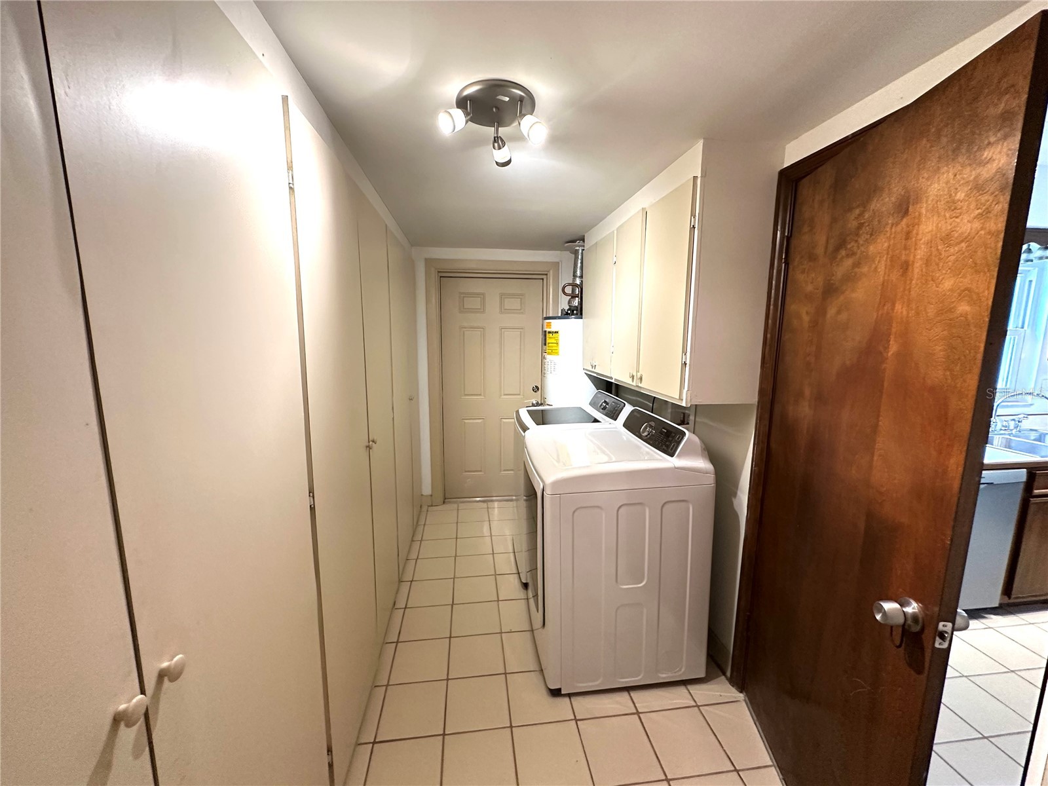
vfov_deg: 85.7
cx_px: 524
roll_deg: -0.7
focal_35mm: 14
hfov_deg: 102.1
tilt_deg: -6.5
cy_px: 393
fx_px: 424
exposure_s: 1/60
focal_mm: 2.22
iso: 320
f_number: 2.2
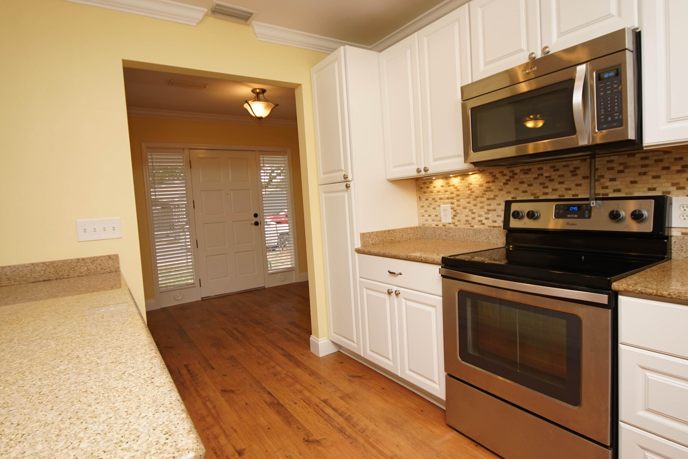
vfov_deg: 67.4
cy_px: 230
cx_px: 344
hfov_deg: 90.0
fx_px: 344
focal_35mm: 18
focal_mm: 12
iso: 250
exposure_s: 1/60
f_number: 4.5
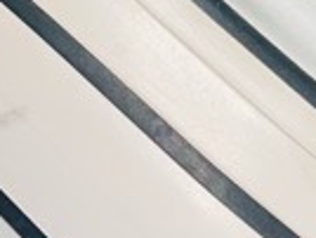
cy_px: -417
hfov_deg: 10.1
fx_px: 1774
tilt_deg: -57.2
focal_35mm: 194
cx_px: 52
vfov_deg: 7.0
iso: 32
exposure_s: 1/56
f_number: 1.6
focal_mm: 4.2
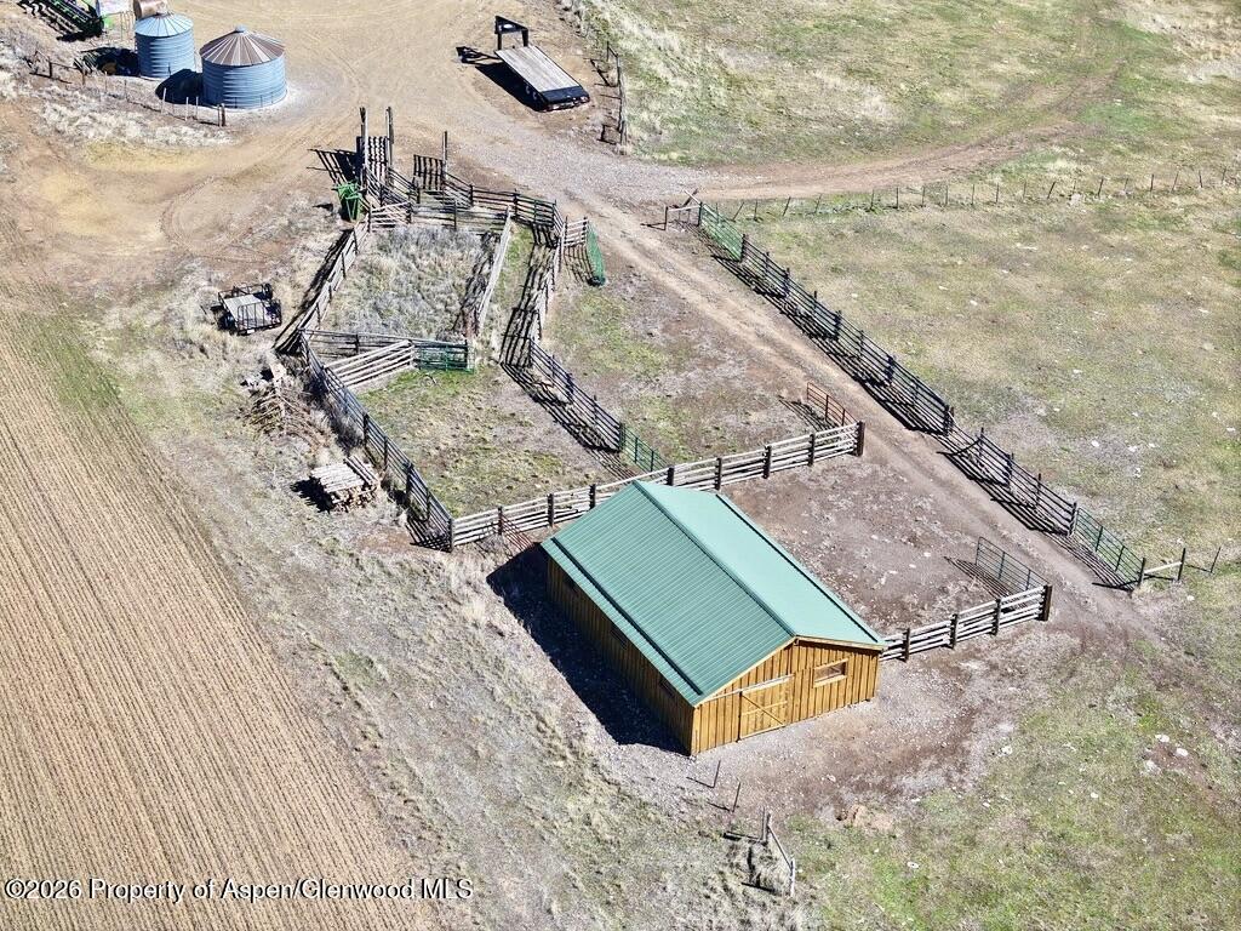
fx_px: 2510
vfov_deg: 21.0
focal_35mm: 70
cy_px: 466
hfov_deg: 27.8
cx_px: 620
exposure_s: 1/800
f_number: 2.8
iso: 100
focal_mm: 19.35
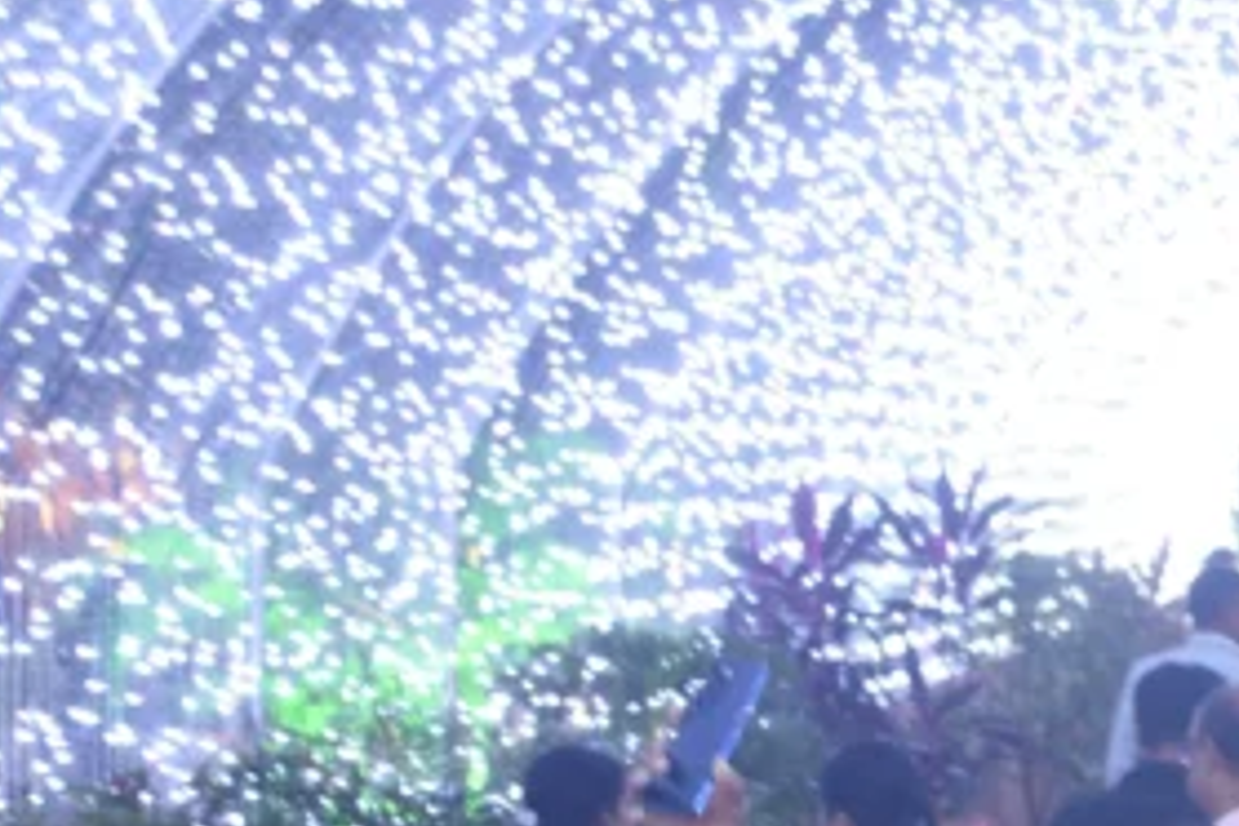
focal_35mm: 193
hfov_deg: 10.4
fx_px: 6636
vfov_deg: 7.1
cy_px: 908
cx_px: 1745
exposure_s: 1/25
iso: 400
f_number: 5.6
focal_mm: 35
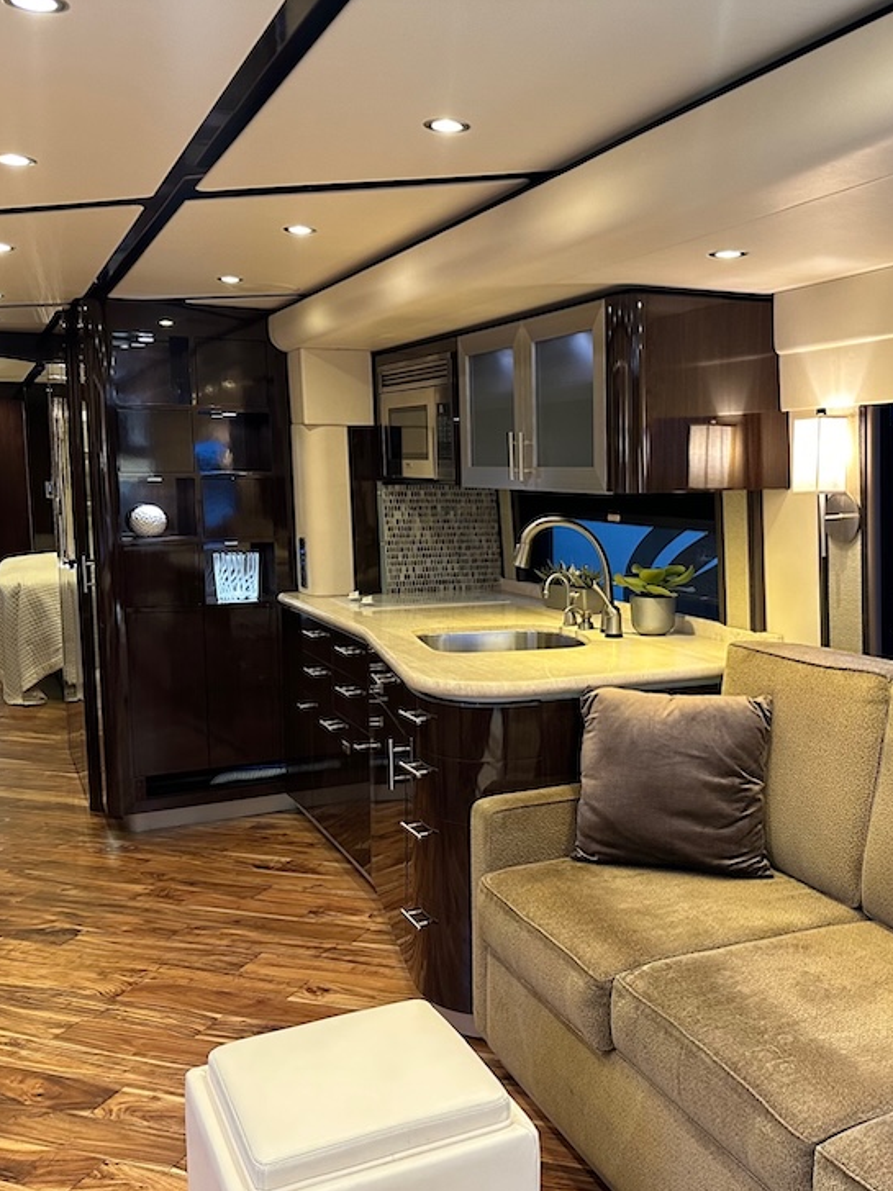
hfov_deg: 42.2
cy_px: 609
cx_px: 619
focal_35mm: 33
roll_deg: +0.1
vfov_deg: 55.4
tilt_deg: -7.7
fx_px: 1135
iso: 320
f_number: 1.78
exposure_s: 1/60
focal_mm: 6.86
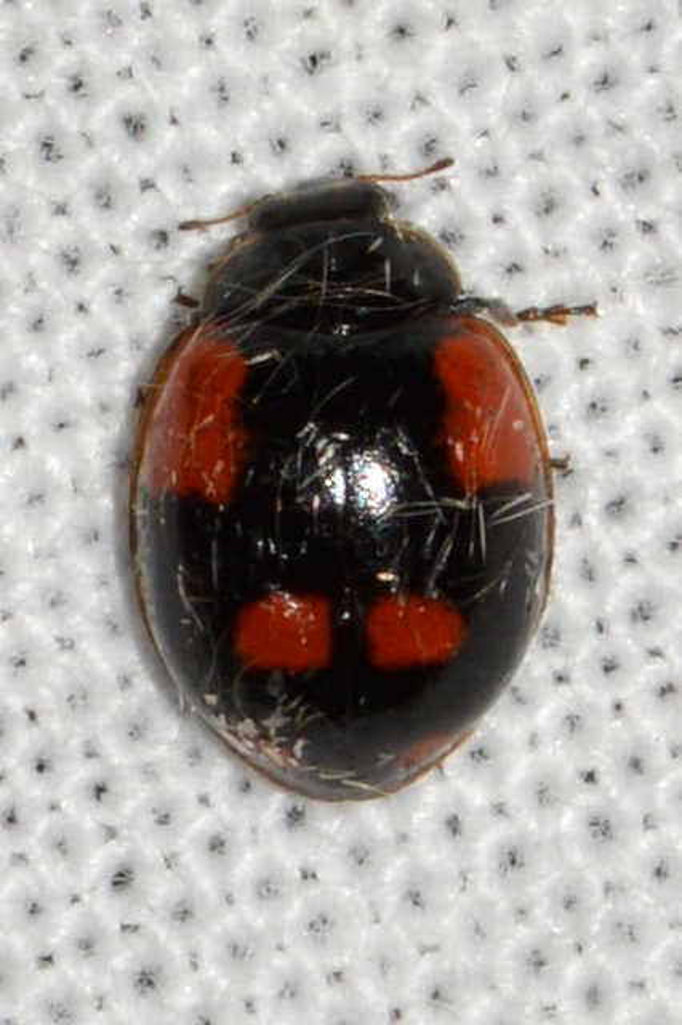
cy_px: 512
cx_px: 341
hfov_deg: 9.1
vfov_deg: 13.7
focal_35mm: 150
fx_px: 4267
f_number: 20
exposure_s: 1/200
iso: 100
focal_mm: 100
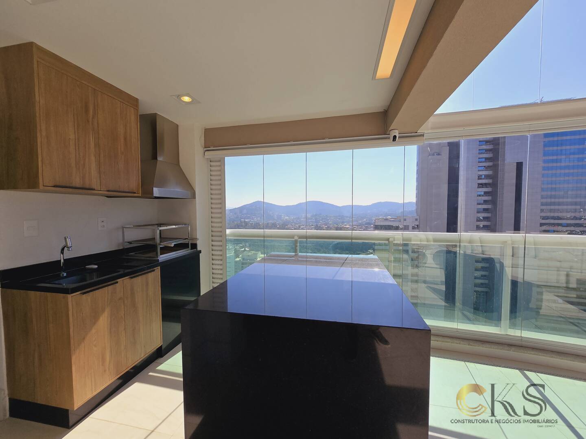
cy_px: 220
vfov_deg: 89.9
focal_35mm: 13
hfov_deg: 106.2
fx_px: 220
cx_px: 293
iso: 50
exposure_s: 1/2544
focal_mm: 2.2
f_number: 2.2
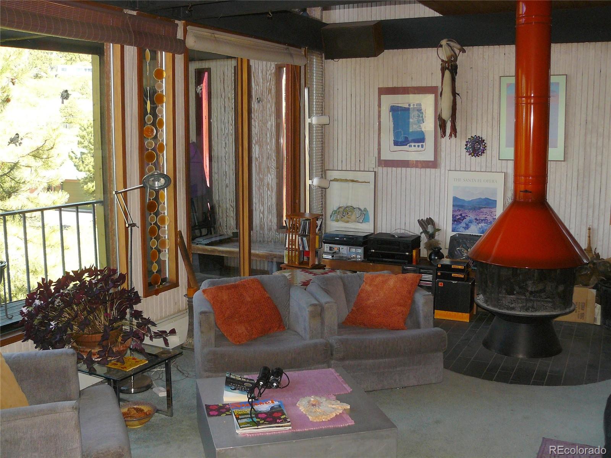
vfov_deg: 39.7
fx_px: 635
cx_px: 306
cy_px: 229
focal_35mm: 36
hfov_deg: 51.4
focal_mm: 6
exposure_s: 1/40
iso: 160
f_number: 3.2
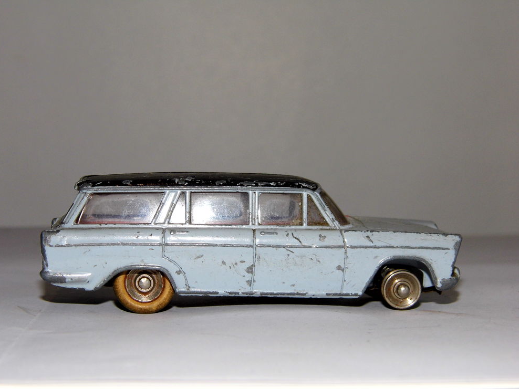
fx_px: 1229
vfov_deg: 18.0
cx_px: 258
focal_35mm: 82
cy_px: 196
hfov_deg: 23.8
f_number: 4.2
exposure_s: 1/60
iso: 100
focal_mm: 14.6
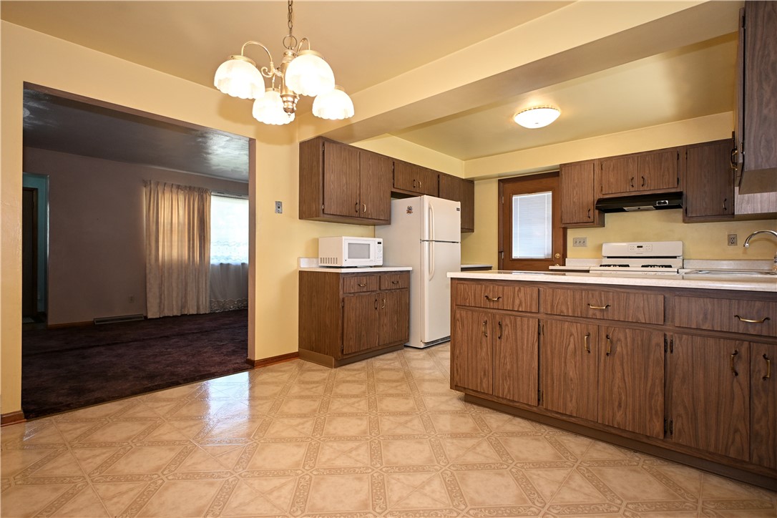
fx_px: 388
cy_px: 259
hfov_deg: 90.0
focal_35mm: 18
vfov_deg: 67.4
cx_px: 388
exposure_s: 1/60
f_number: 4
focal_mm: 12
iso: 360
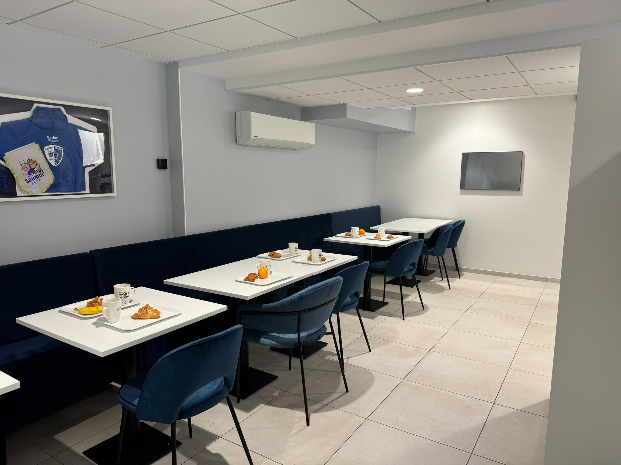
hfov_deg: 71.6
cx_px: 310
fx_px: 431
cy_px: 232
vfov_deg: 56.8
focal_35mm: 24
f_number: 1.78
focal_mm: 6.76
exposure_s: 1/100
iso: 100
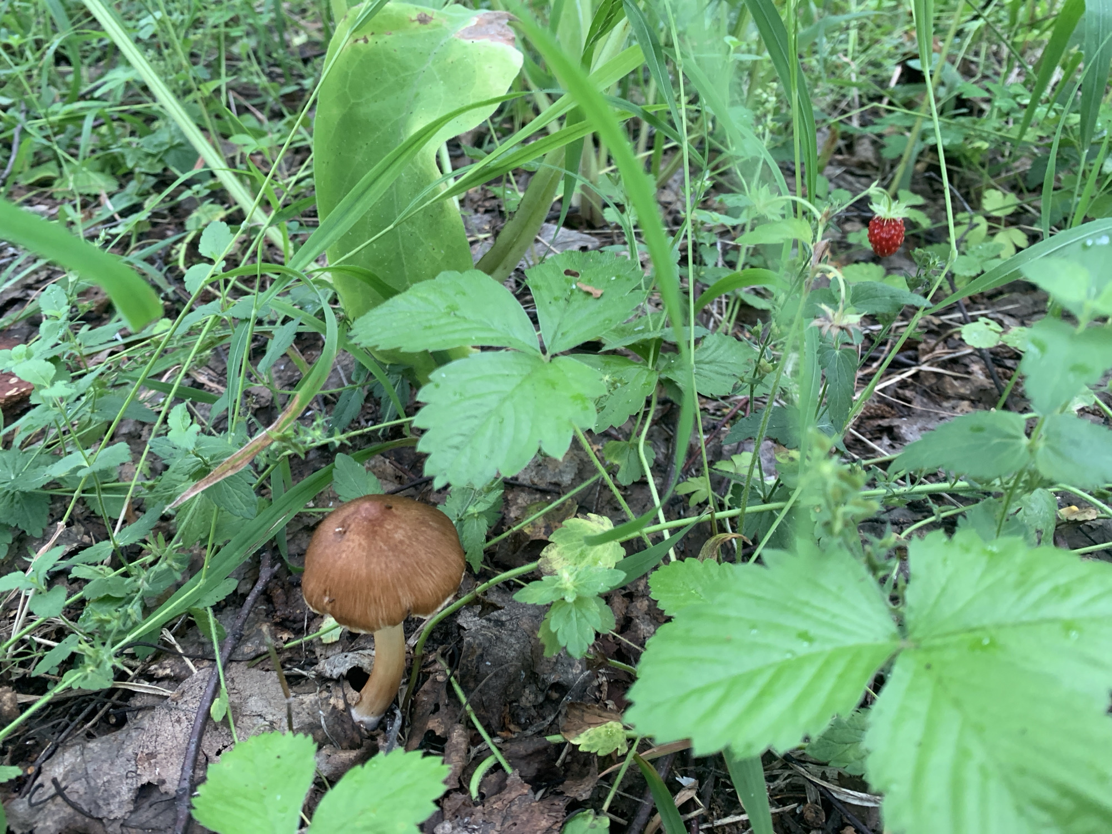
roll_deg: +0.4
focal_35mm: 26
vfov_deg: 53.1
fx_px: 835
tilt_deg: -38.0
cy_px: 417
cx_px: 556
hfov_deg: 67.3
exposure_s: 1/60
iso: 125
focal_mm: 4.25
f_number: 1.8
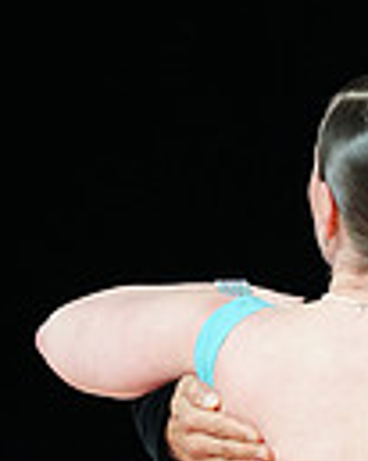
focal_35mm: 604
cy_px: 847
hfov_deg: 2.6
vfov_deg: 3.2
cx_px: 566
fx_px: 8233
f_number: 4
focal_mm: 143
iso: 2500
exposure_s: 1/320
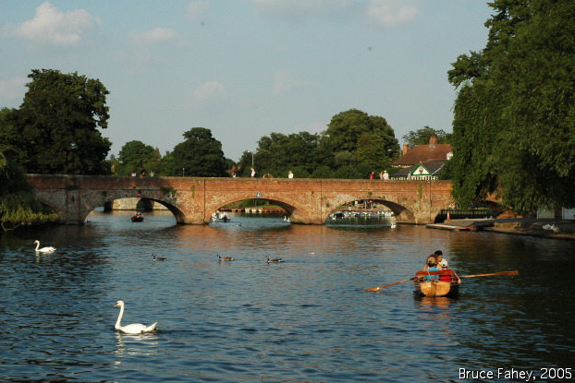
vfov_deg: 18.4
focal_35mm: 74
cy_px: 190
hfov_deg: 27.3
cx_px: 287
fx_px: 1182
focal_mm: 48
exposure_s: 1/640
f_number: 11
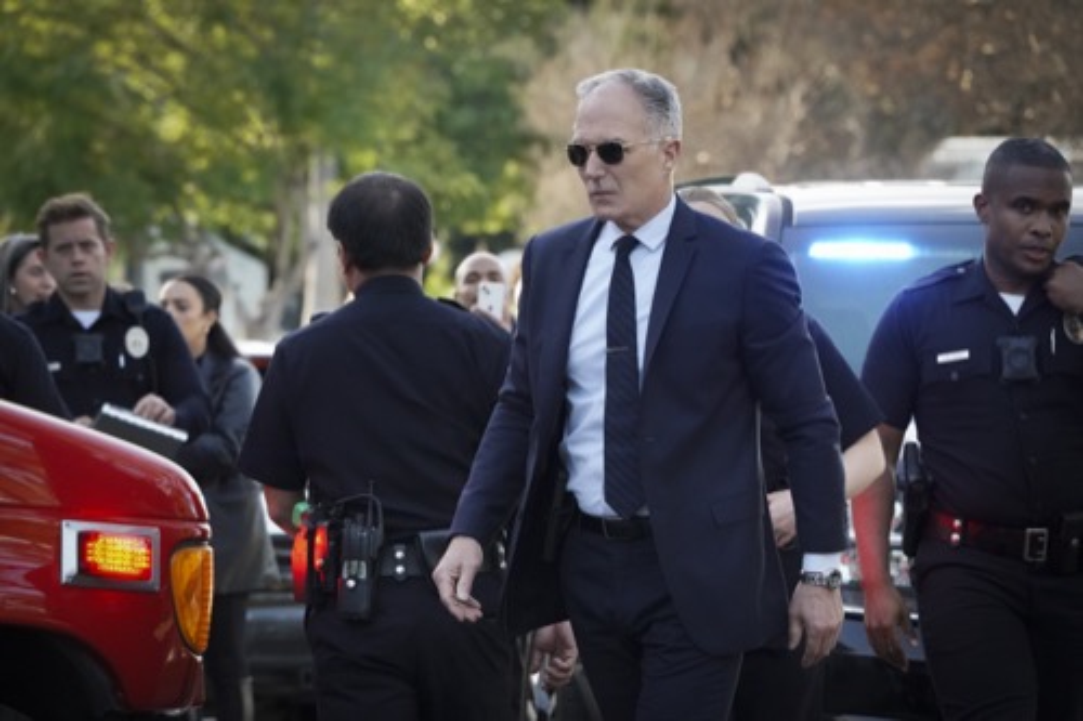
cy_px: 360
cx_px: 542
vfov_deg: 3.4
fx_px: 12029
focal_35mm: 400
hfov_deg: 5.2
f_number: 16
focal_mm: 400
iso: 8000
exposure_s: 1/400
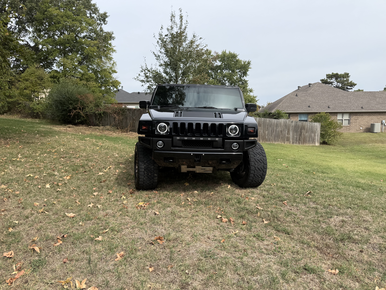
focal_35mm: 24
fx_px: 268
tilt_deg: -3.8
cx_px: 193
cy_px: 145
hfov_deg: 71.6
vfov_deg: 56.8
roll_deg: +1.0
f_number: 1.78
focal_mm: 6.76
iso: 80
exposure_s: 1/2907
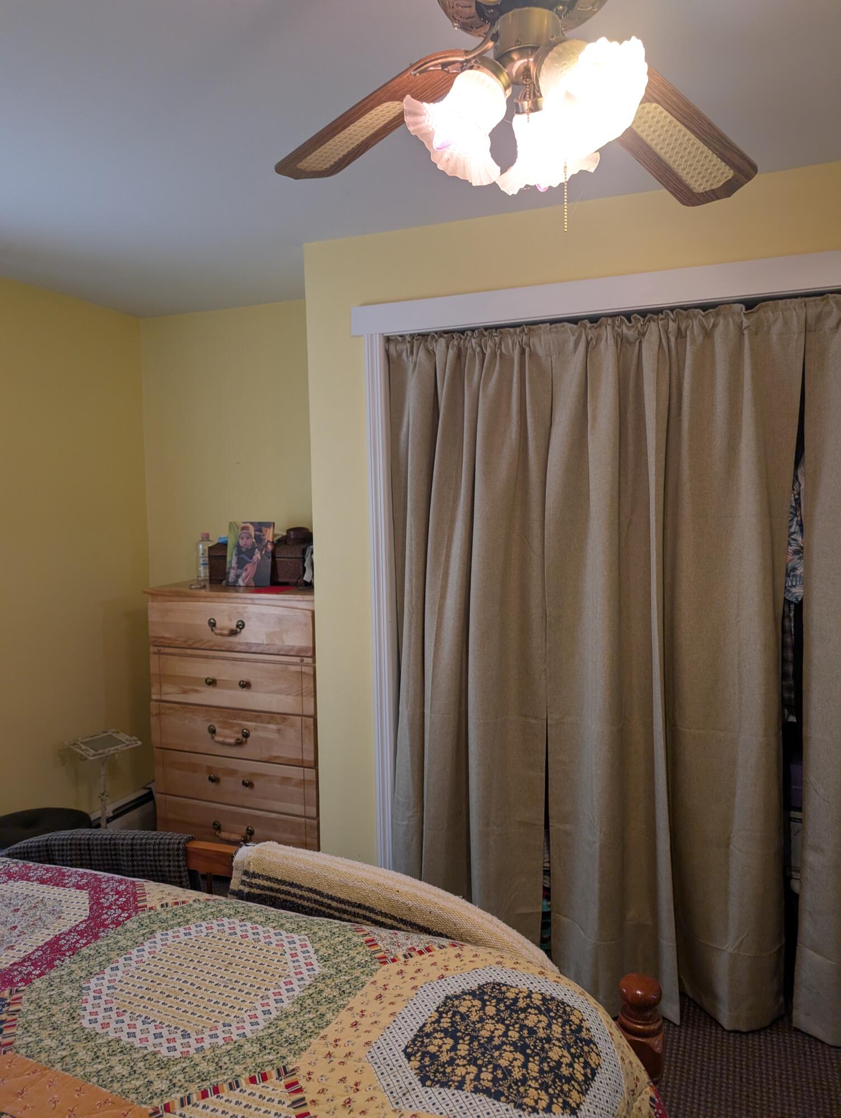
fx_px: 776
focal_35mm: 24
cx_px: 420
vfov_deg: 71.5
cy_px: 559
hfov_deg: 56.9
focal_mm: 6.9
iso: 227
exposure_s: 1/120
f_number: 1.68
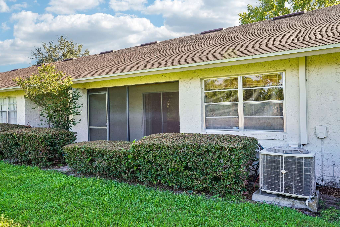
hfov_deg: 65.5
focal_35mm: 28
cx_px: 170
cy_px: 114
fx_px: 264
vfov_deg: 46.4
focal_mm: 28
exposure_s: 1/6
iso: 125
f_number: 20
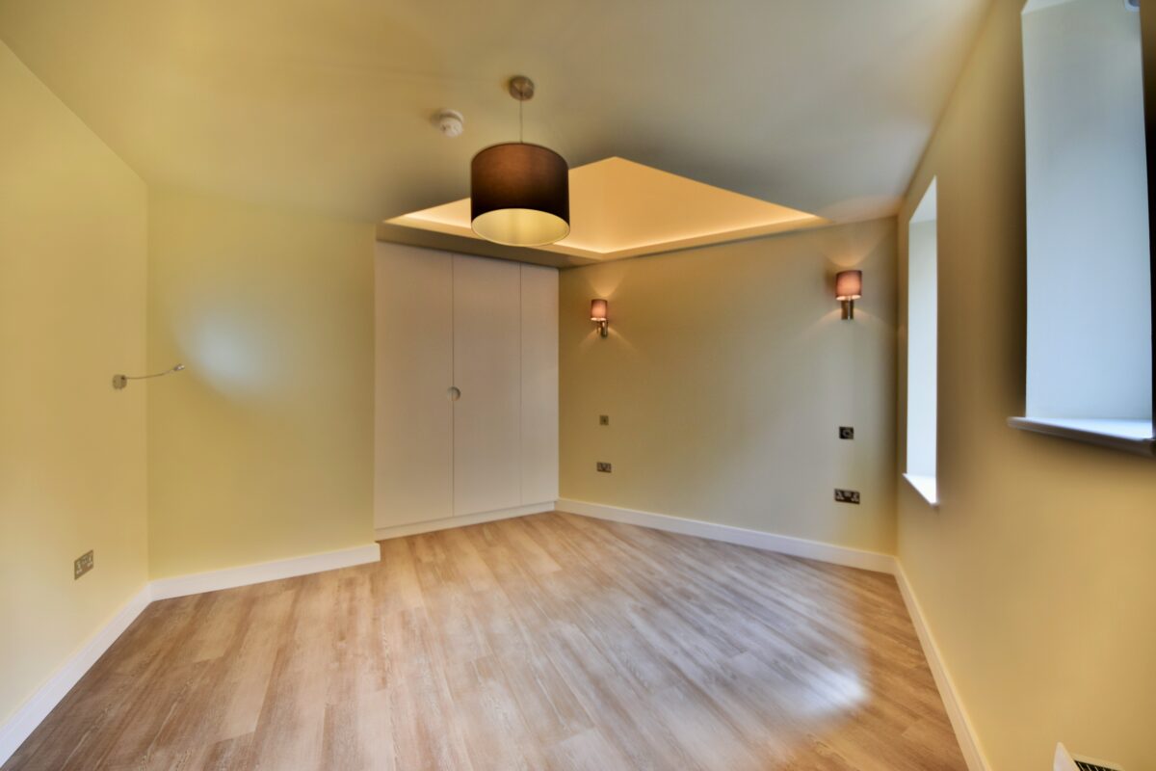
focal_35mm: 12
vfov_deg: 90.0
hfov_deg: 112.6
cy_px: 386
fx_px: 385
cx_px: 578
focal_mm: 8
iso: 400
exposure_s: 1/80
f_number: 4.5
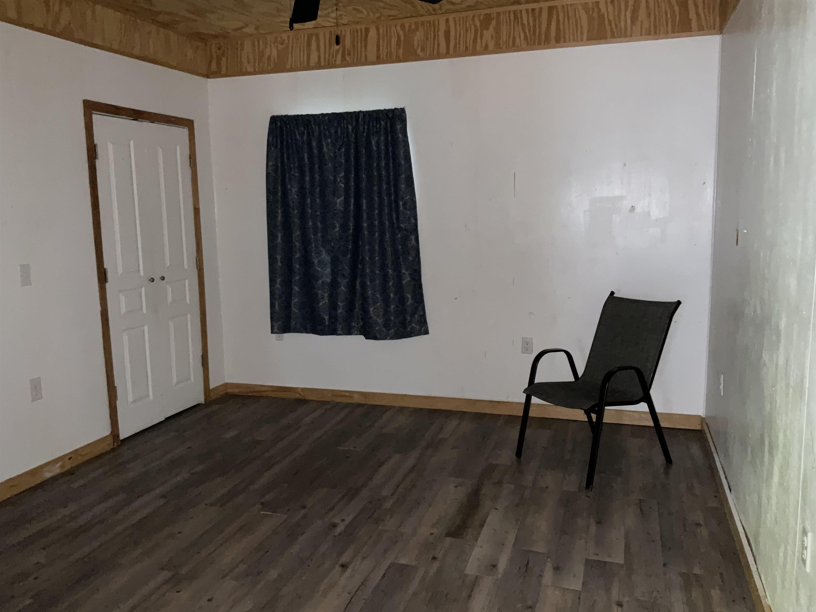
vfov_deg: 48.2
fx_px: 684
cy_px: 306
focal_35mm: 29
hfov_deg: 61.7
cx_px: 408
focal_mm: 3
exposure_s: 1/16
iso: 200
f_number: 1.8
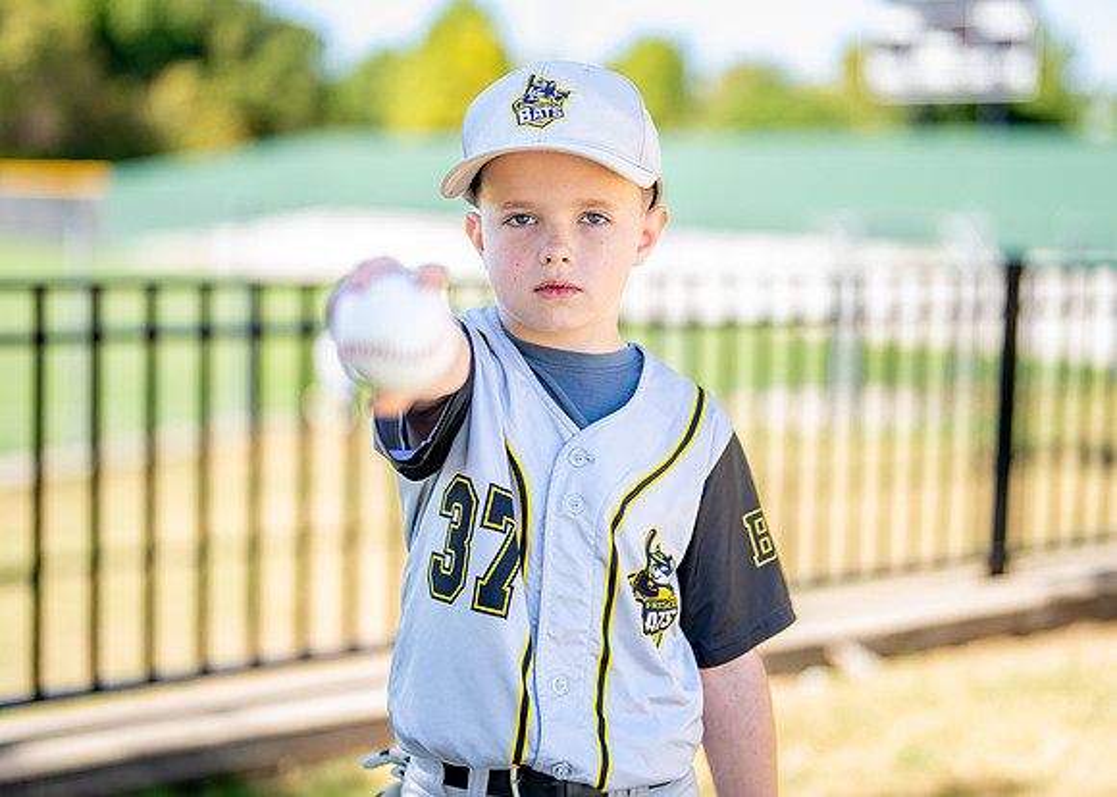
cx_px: 572
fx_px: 2015
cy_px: 345
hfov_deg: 31.0
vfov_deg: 22.4
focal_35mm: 64
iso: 100
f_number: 1.2
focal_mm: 50
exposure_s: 1/1250
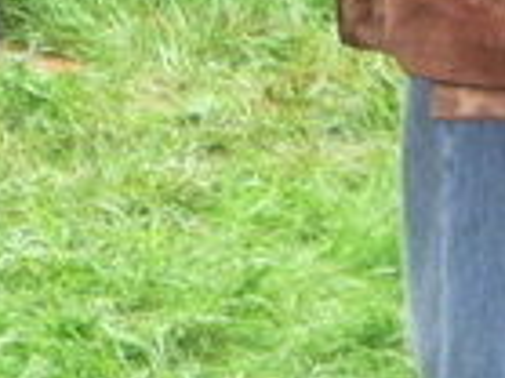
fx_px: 4883
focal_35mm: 335
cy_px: 861
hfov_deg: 5.9
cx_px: 745
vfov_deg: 4.3
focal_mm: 9.8
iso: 100
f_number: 4.4
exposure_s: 1/30
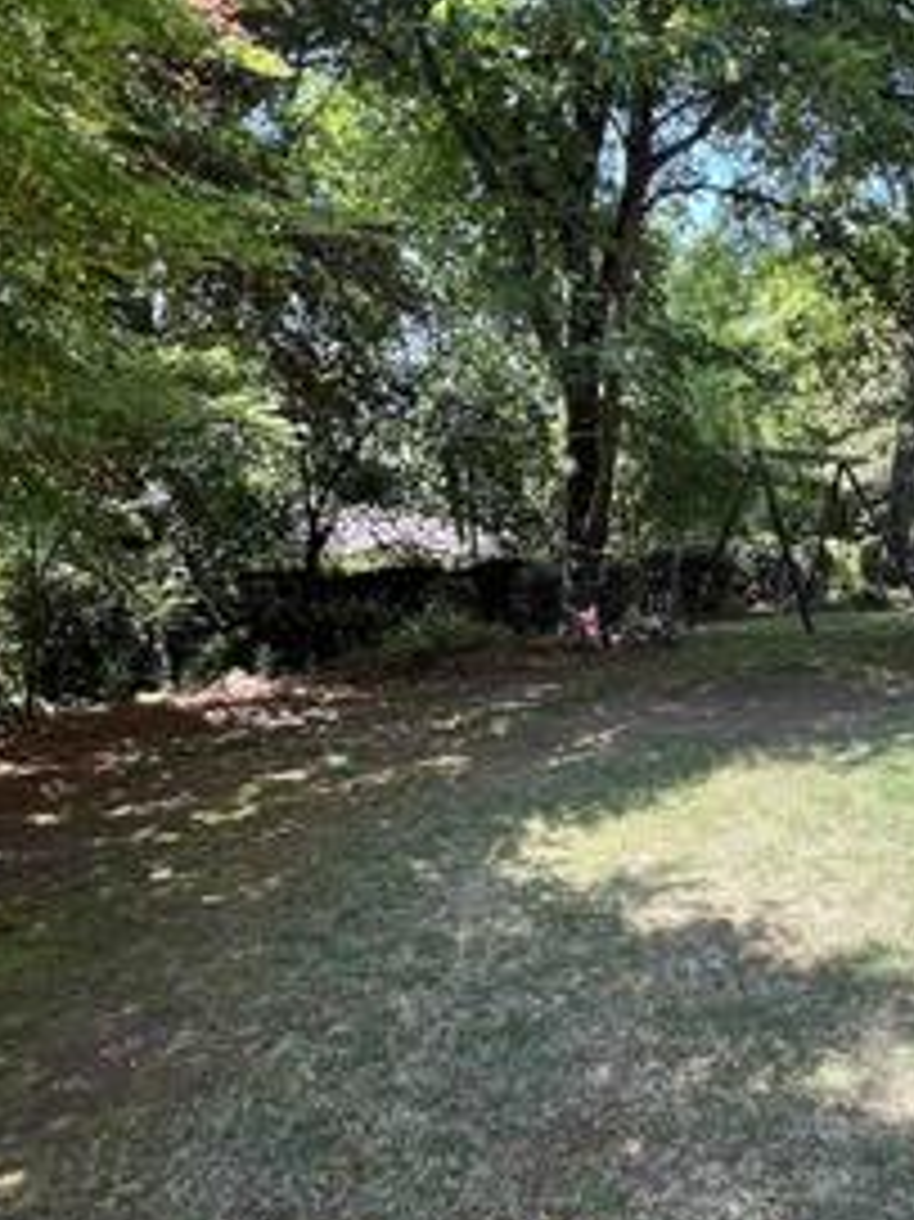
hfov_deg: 55.9
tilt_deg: -10.3
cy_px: 707
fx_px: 810
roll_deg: -1.0
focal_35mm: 23
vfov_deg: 73.4
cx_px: 689
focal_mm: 1.57
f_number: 1.8
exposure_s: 1/133
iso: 32
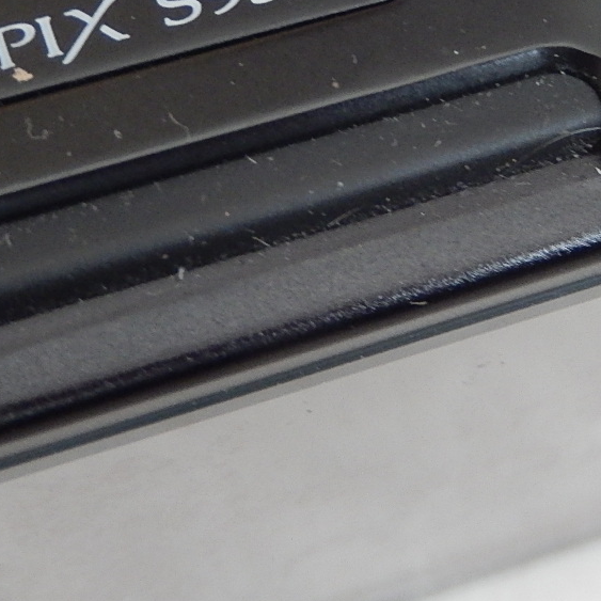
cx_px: 345
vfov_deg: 13.5
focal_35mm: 128
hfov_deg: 13.6
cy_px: 58
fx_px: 2514
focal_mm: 9.2
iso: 400
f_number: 4.5
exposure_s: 1/25
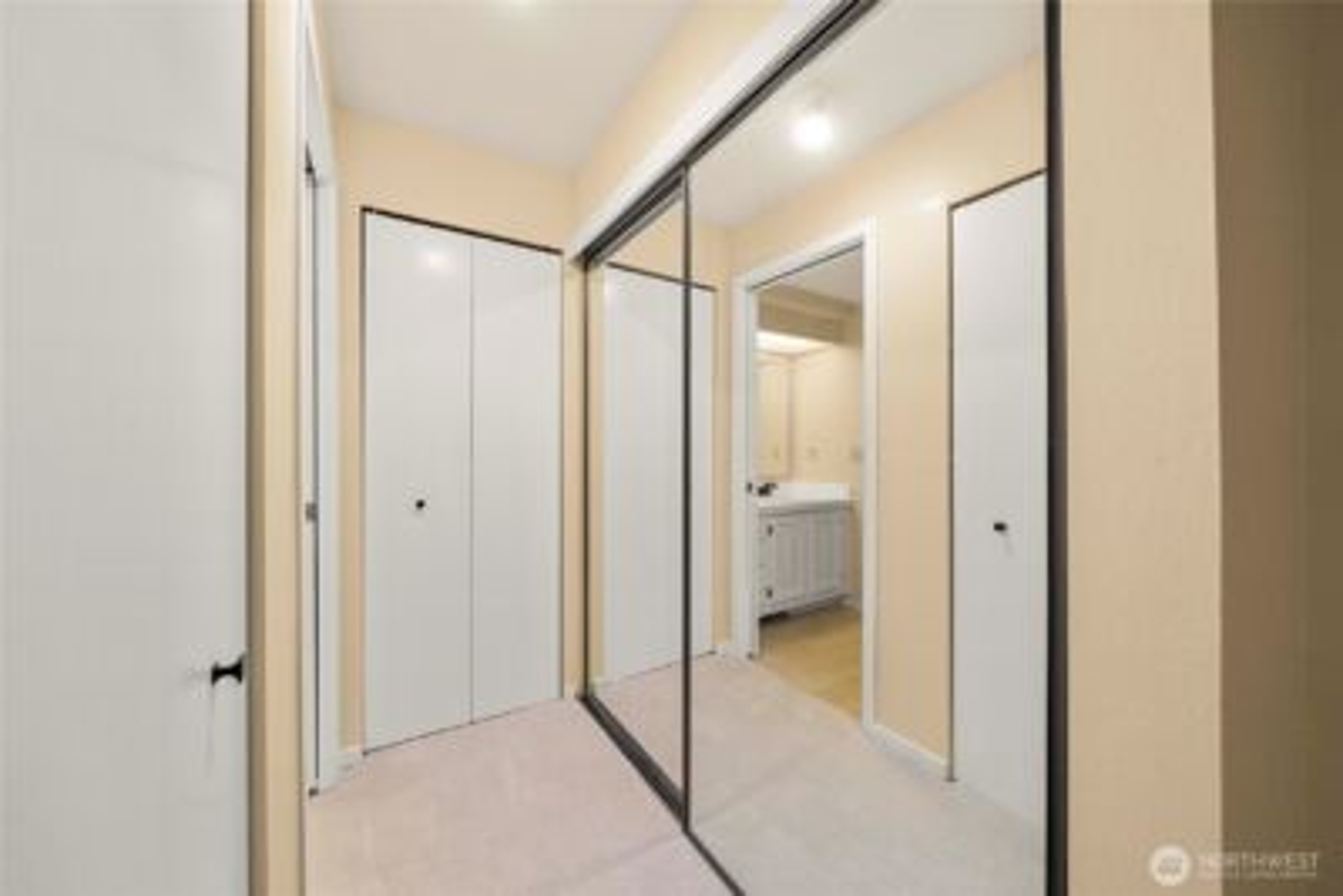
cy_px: 448
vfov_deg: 90.1
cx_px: 672
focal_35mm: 12
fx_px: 448
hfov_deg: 112.6
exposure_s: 1/30
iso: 800
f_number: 6.3
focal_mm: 12
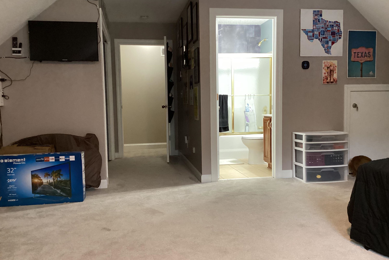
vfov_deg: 40.0
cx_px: 193
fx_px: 357
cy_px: 131
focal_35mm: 33
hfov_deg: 57.2
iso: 320
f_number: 2.4
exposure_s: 1/50
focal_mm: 3.3
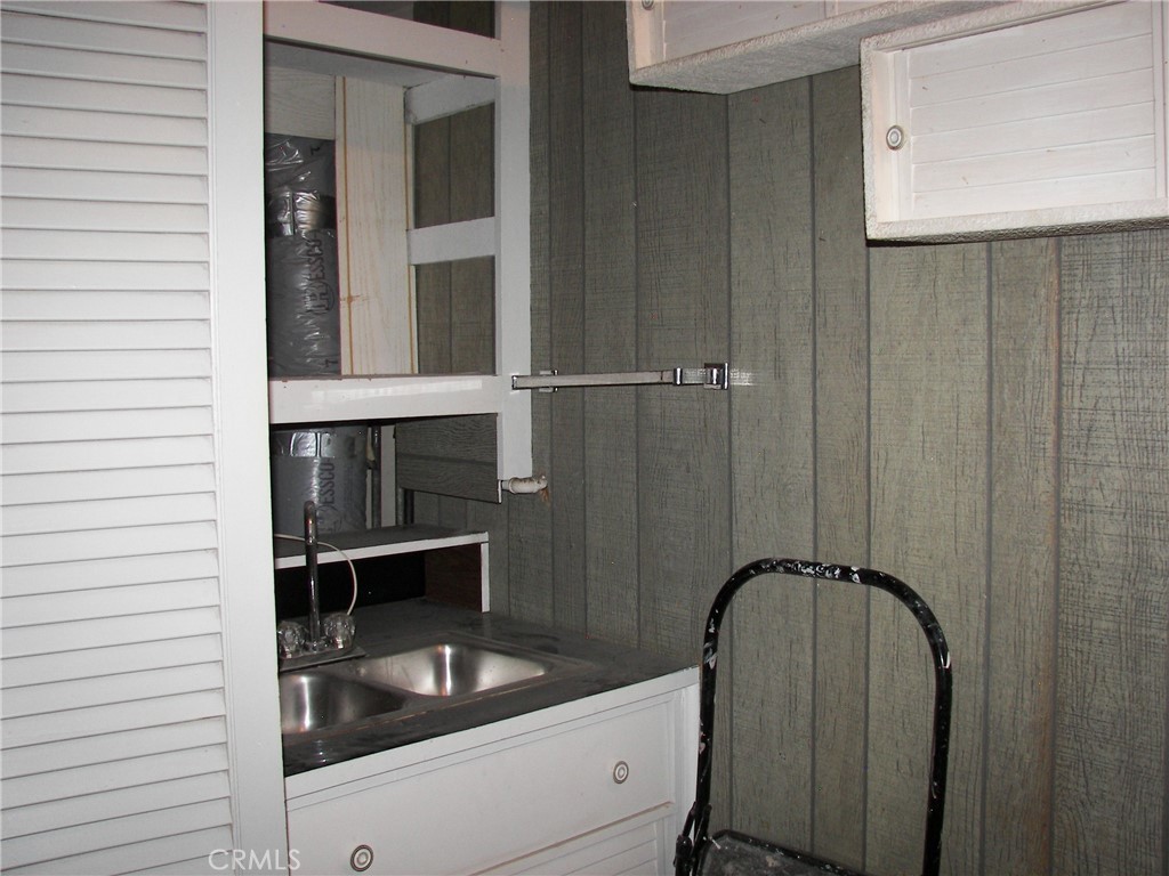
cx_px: 584
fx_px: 1216
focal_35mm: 36
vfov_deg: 39.7
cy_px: 438
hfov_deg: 51.4
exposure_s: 1/30
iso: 100
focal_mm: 6
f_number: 2.8
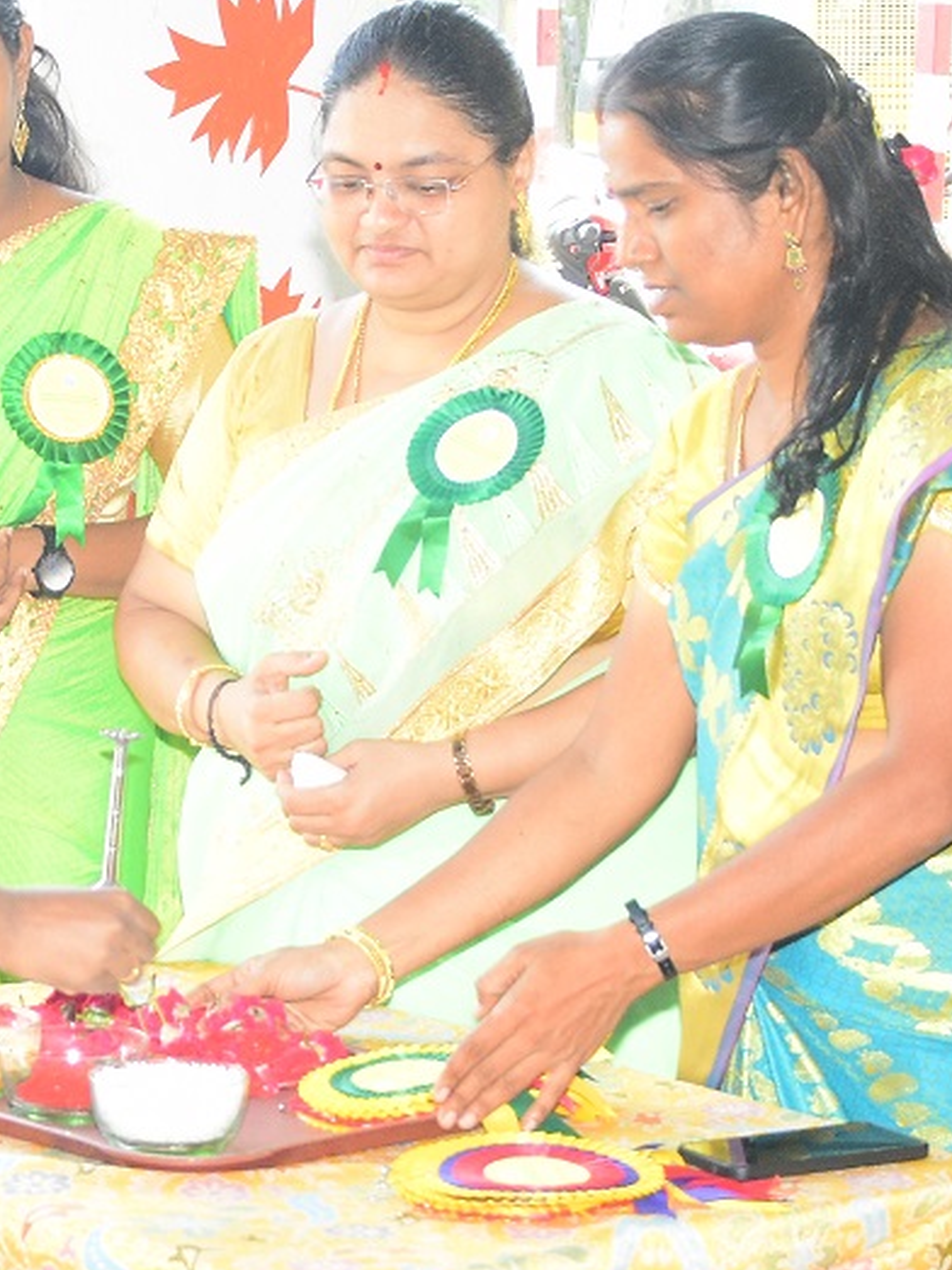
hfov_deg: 11.4
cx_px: 41
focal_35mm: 129
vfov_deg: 15.3
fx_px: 4732
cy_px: 777
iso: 640
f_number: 5.6
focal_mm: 26
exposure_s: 1/160
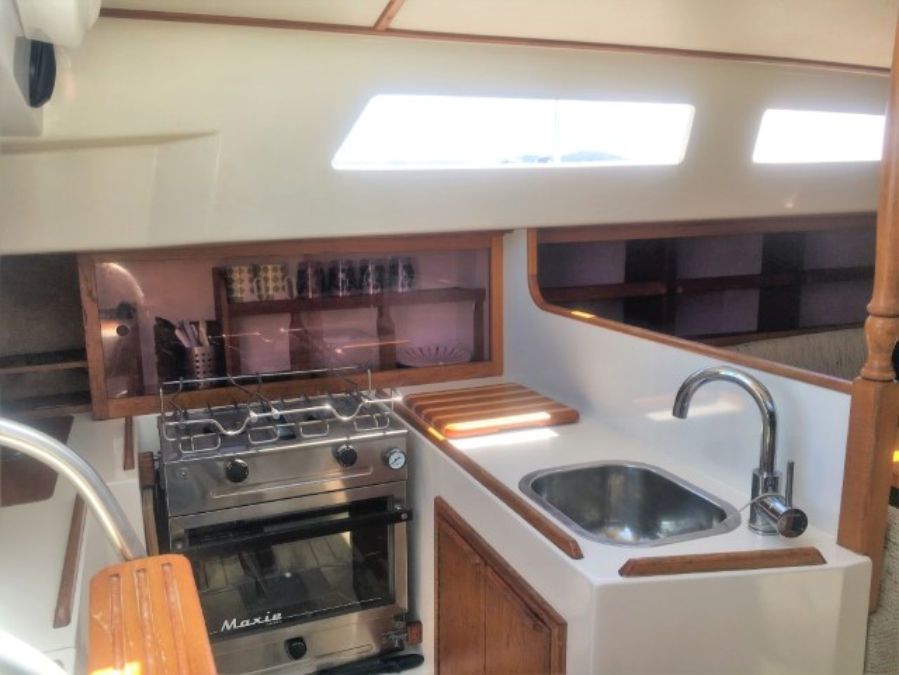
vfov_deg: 48.2
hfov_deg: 61.7
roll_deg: +0.4
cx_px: 450
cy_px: 338
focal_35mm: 29
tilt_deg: -10.5
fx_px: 753
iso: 25
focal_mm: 4.15
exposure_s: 1/117
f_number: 2.2
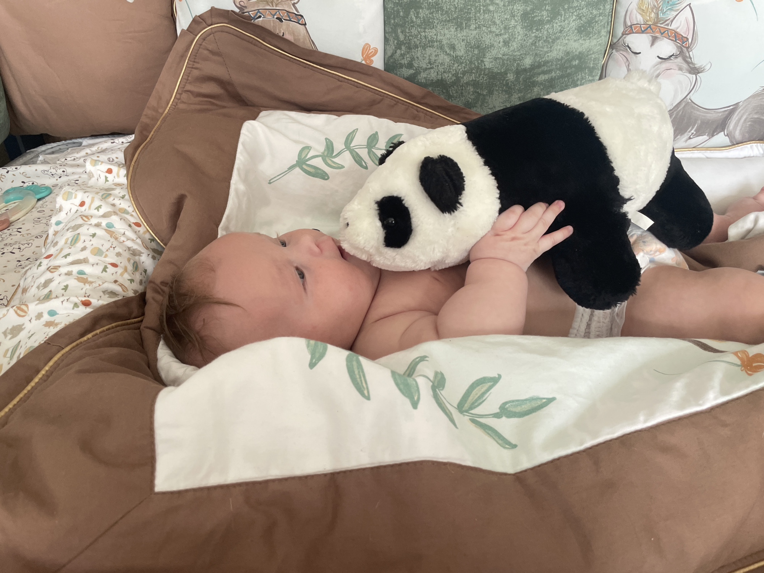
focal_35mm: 26
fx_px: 574
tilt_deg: -36.3
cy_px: 286
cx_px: 382
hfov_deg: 67.3
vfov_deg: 53.1
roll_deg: -0.8
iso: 125
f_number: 1.6
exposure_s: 1/81
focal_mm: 4.2
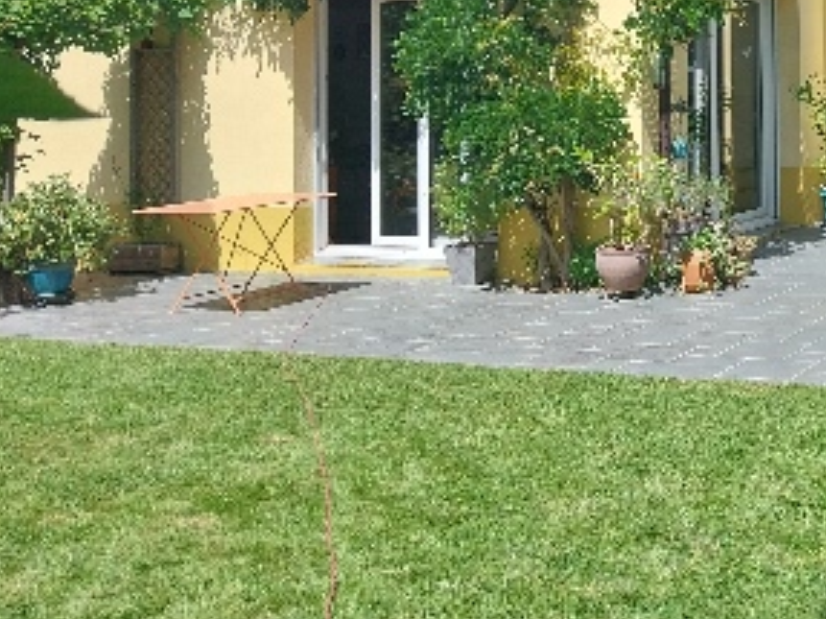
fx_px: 1383
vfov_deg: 24.0
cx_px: 872
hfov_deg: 30.3
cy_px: -17
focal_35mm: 58
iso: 25
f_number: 1.8
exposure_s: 1/859
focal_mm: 4
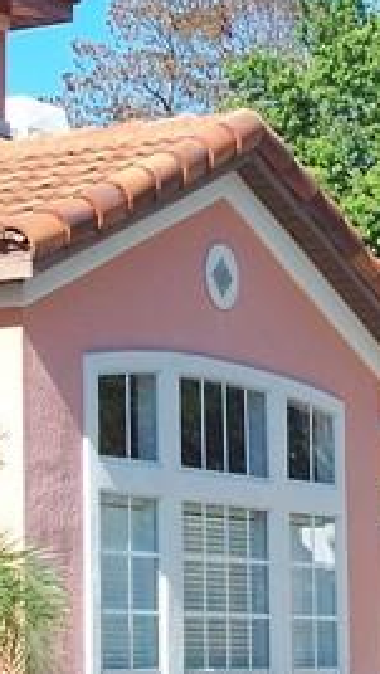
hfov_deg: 7.9
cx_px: 335
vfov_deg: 14.0
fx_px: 2755
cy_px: 350
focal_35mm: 154
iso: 64
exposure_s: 1/640
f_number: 2.8
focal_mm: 7.8
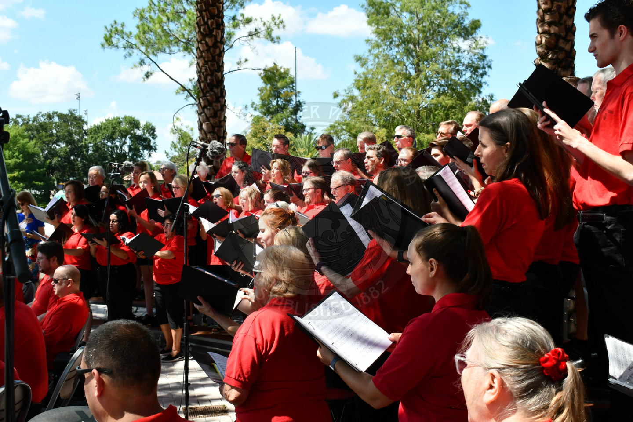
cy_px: 211
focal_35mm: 48
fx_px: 844
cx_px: 316
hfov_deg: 41.1
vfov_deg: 28.1
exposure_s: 1/400
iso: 320
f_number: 10
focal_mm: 32
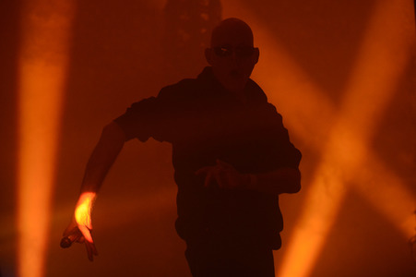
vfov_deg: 16.6
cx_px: 208
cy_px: 138
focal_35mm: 82
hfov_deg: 24.8
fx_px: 947
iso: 3200
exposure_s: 1/125
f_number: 2.8
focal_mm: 82
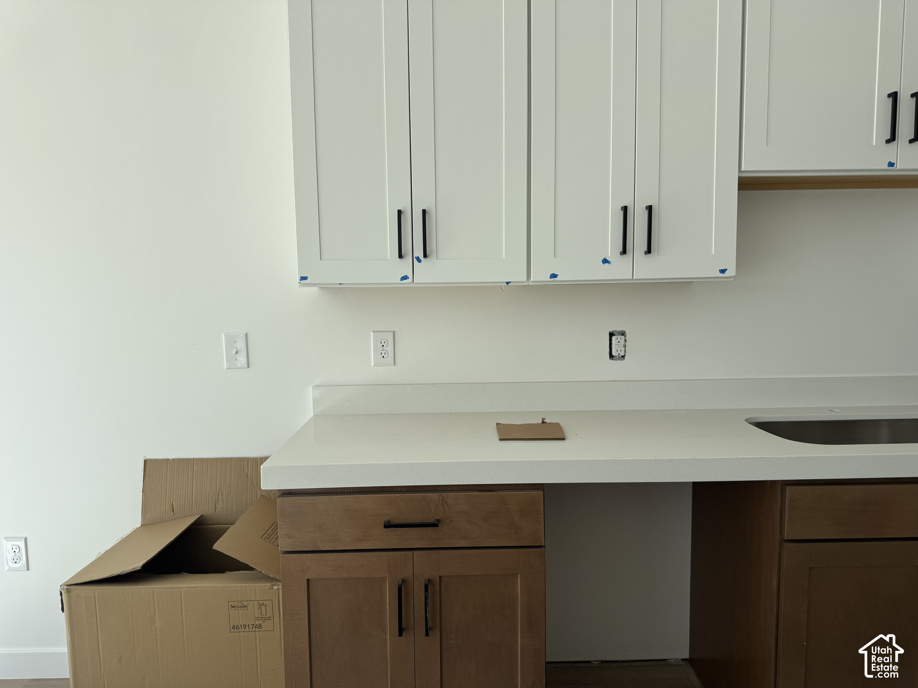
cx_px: 459
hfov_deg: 71.6
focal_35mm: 24
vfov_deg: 56.8
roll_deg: +0.7
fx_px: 636
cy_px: 344
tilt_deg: -6.1
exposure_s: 1/952
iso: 80
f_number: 1.78
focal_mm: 6.76
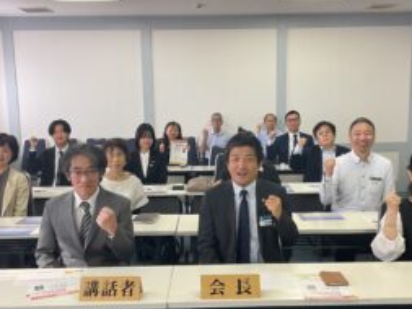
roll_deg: +0.1
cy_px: 172
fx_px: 512
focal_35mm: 43
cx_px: 214
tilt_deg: -10.3
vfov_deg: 33.6
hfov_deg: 43.8
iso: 64
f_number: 1.8
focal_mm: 3
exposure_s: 1/100
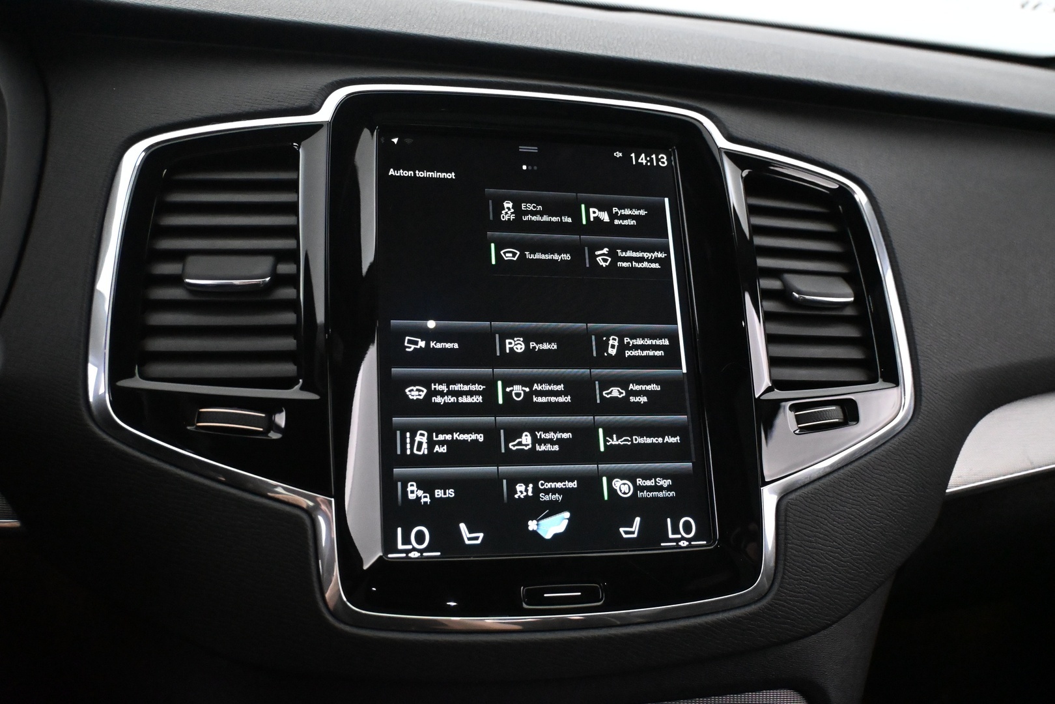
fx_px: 945
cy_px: 352
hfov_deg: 58.3
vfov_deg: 40.8
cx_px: 528
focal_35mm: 32
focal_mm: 21.5
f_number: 4
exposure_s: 1/60
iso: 7200
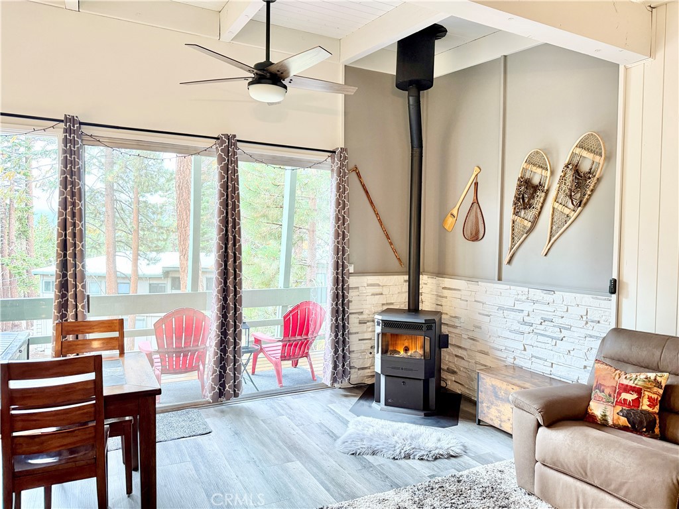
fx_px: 471
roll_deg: -1.3
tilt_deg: -0.9
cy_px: 254
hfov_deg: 71.6
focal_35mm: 24
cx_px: 340
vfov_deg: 56.8
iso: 400
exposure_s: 1/60
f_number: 1.78
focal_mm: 6.76
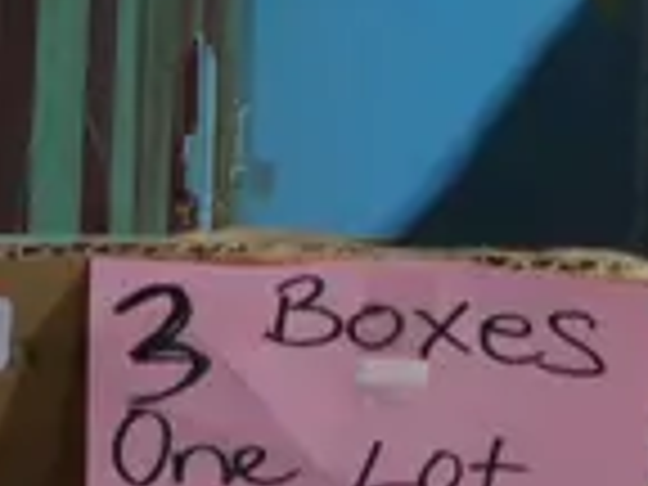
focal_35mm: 285
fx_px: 5335
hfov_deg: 6.9
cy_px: -1197
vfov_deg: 4.9
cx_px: 464
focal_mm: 20
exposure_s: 1/60
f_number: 5
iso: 1250
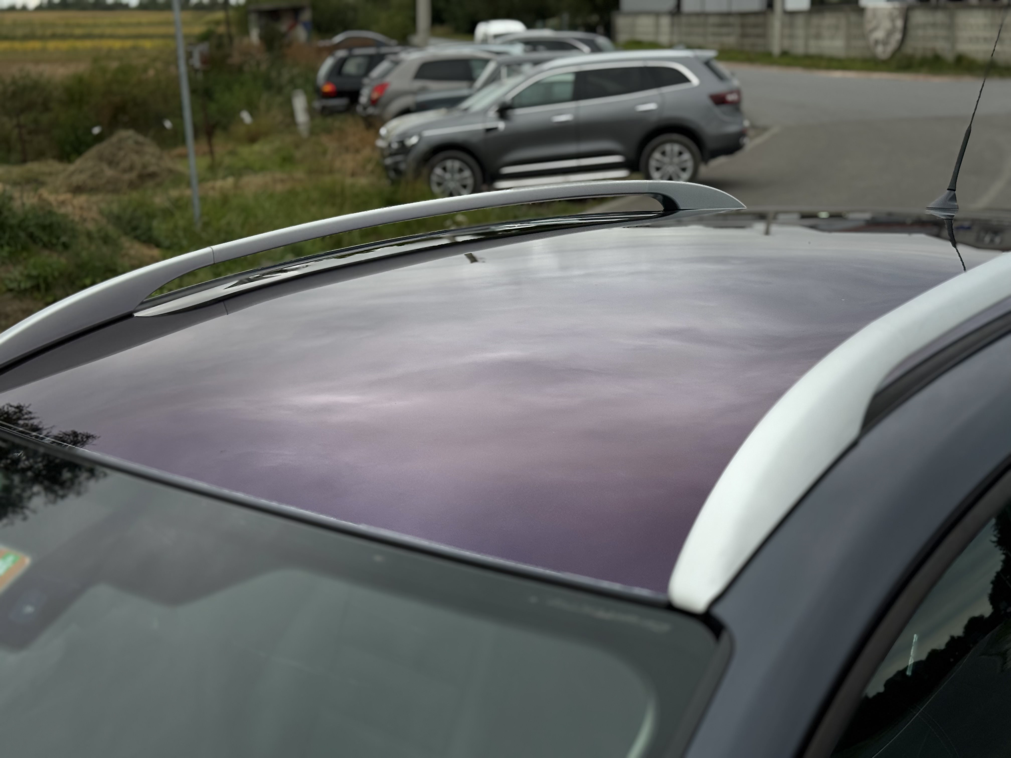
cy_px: 379
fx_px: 1402
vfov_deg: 30.3
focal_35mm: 48
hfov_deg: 39.7
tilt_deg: -14.5
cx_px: 506
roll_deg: +0.4
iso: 64
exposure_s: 1/1560
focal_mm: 6.76
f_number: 1.78
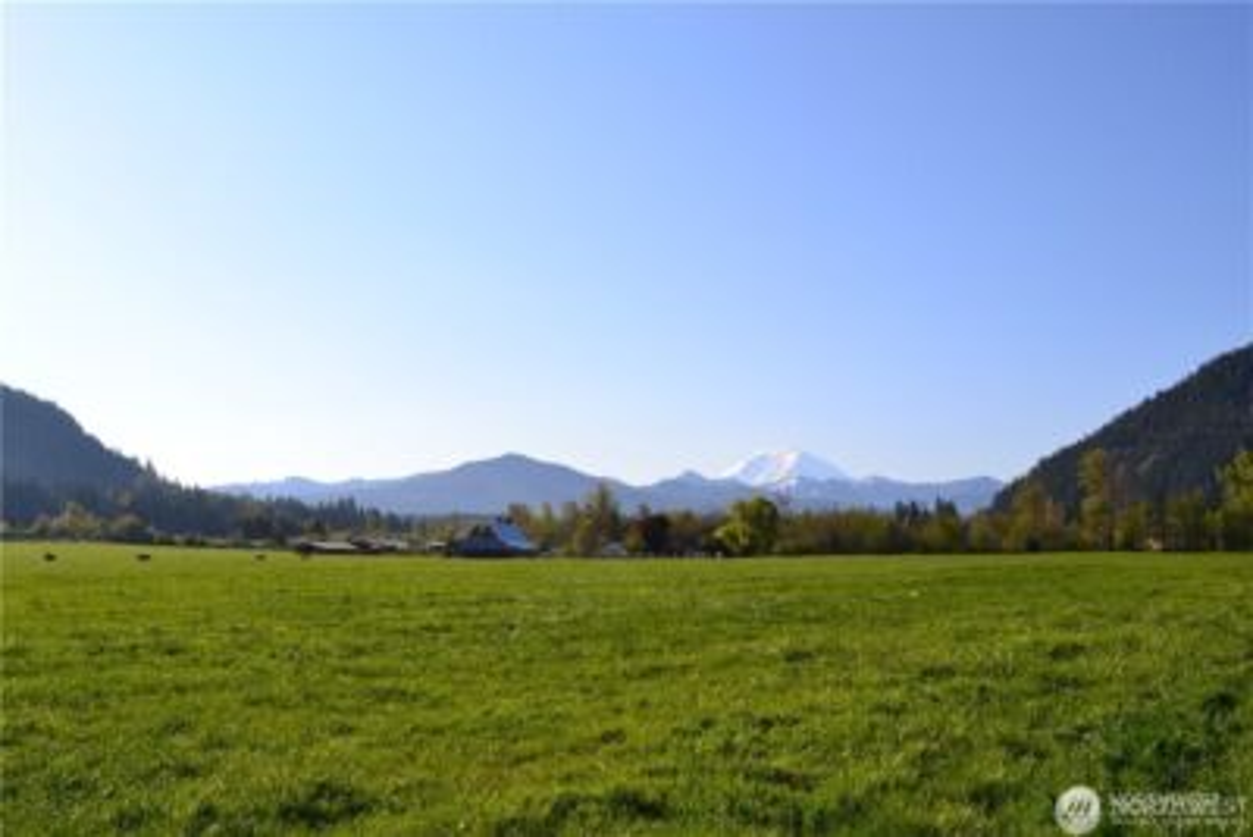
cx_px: 626
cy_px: 418
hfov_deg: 57.2
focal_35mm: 33
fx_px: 1149
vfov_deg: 40.0
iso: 360
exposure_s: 1/500
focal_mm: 22
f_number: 11
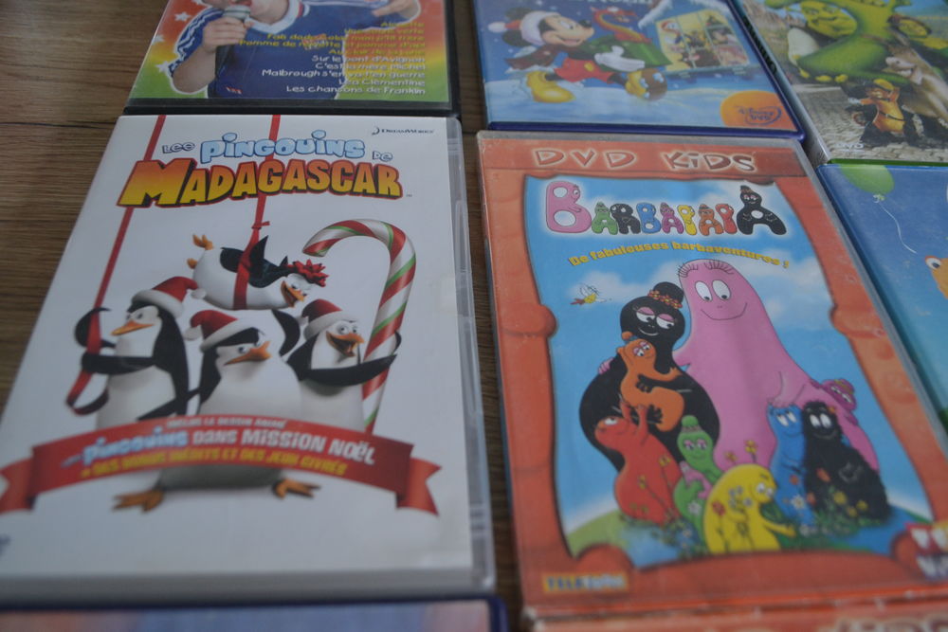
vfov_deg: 47.9
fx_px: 711
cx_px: 474
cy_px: 316
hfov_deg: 67.4
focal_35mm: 27
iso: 640
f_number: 3.5
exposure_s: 1/15
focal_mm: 18
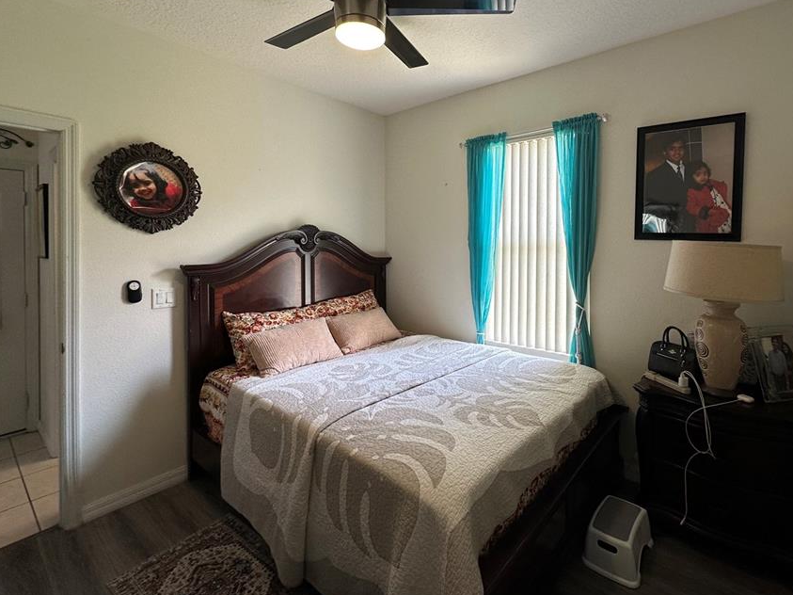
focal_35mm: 17
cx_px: 461
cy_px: 247
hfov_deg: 90.3
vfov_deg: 74.1
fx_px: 389
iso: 100
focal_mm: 2.22
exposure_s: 1/120
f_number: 2.2
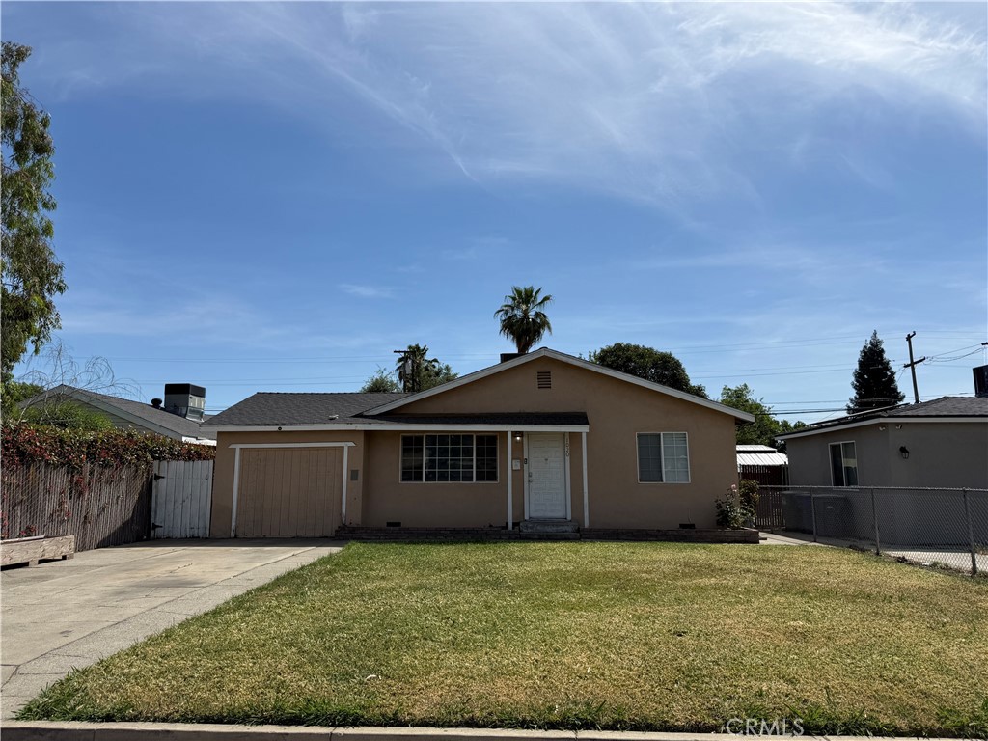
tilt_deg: +9.4
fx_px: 685
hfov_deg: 71.6
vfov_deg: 56.8
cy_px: 370
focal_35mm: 24
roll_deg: +0.3
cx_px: 494
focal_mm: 6.76
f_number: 1.78
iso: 80
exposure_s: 1/8130
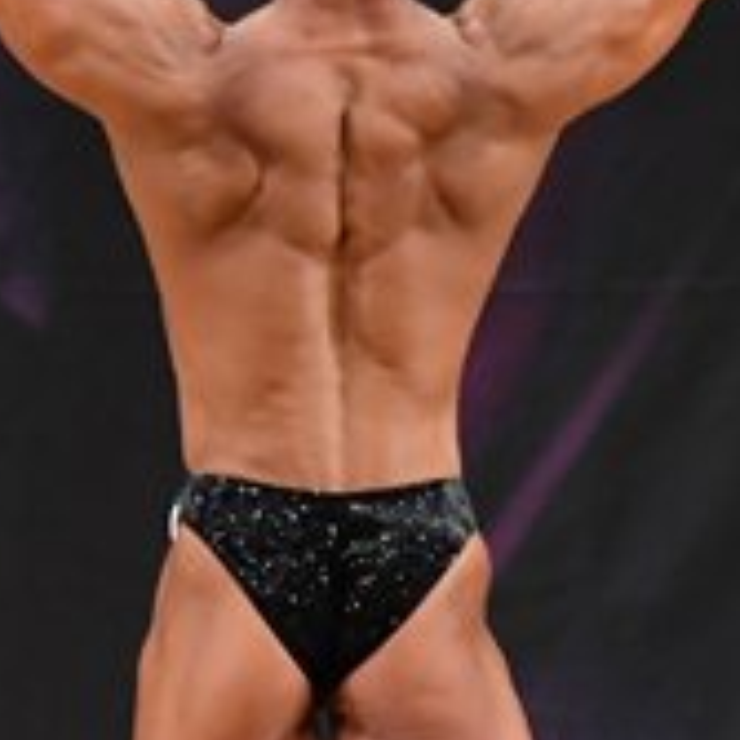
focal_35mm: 947
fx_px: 22904
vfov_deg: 1.9
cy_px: 620
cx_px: 583
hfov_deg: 1.9
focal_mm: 160
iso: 3200
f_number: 5.6
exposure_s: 1/400
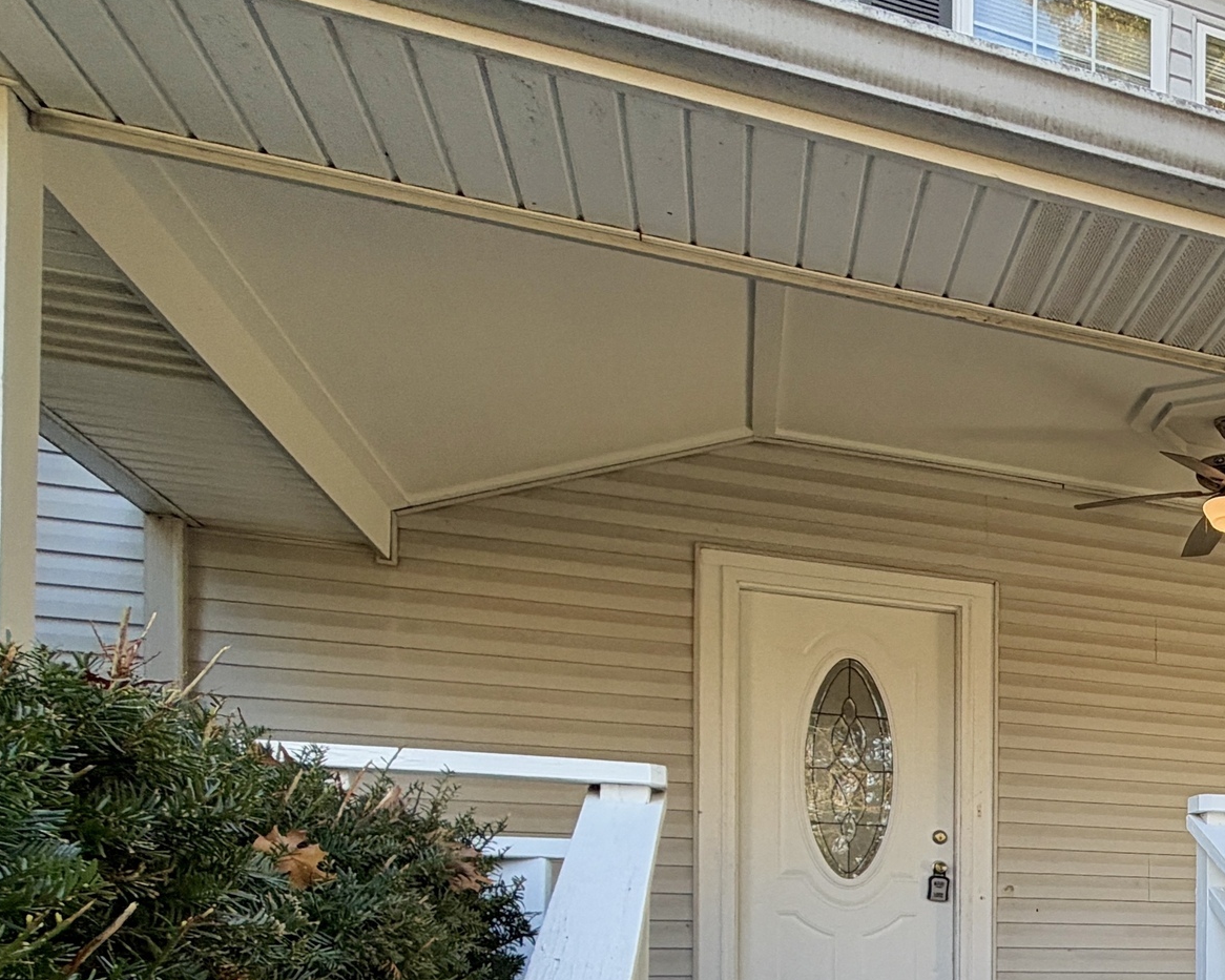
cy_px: 952
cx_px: 1359
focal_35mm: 36
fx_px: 1305
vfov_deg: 37.3
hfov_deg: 40.3
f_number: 2.2
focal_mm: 2.22
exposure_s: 1/129
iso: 40
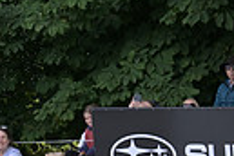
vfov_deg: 3.7
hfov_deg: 5.5
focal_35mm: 369
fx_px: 2398
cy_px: 99
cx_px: -258
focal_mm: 82
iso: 1000
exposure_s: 1/1250
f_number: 5.6
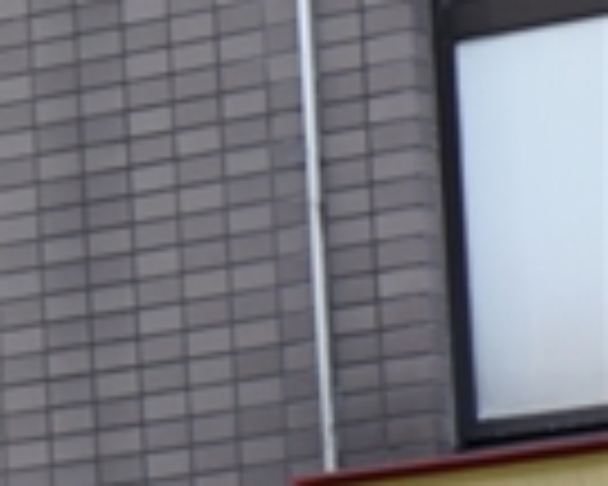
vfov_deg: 3.4
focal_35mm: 455
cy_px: -40
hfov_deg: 4.1
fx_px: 8187
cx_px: -1189
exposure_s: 1/100
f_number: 5.6
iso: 320
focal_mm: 55
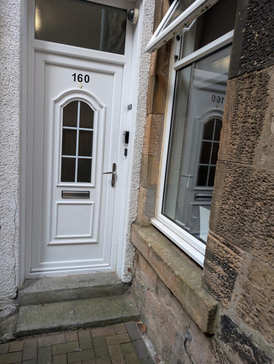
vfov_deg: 71.5
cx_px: 137
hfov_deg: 56.9
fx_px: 253
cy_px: 182
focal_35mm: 24
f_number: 1.68
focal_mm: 6.9
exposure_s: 1/225
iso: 38
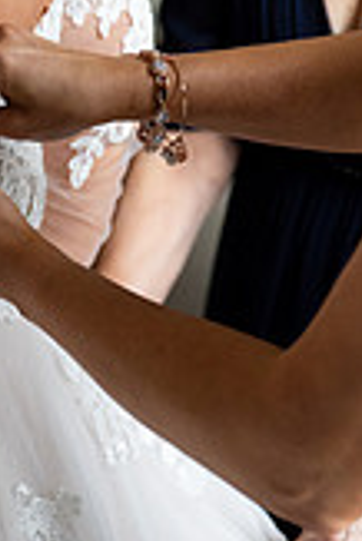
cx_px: -130
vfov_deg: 13.5
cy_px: 256
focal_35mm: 152
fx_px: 2288
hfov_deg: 8.9
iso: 2000
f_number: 2.8
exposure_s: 1/1000
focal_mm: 55
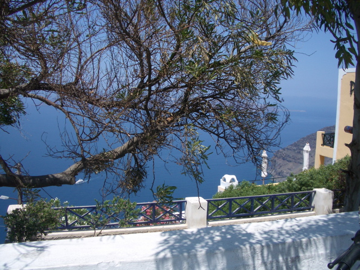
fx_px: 364
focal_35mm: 35
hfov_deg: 52.6
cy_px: 135
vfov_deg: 40.7
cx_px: 180
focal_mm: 5.8
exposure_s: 1/640
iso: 50
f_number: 4.3
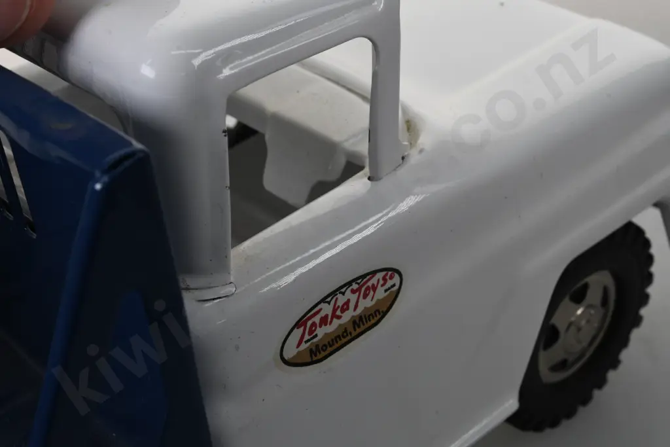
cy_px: 224
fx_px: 1061
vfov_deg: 23.8
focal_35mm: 57
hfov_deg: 35.0
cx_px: 335
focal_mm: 38
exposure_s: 1/320
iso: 1600
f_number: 16
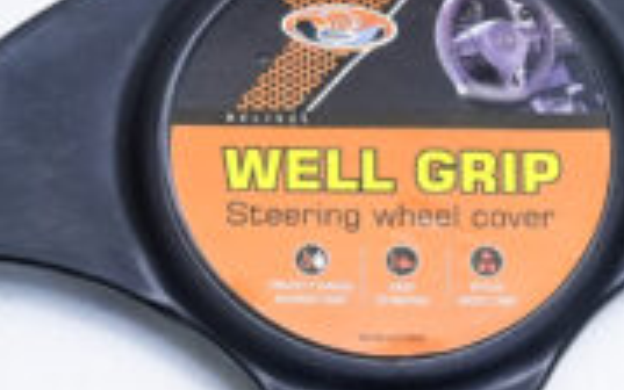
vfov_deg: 5.2
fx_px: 4338
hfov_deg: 8.2
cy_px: 157
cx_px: 464
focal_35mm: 255
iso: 3200
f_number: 9
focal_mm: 64
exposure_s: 1/160
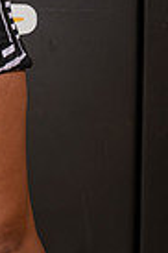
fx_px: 2891
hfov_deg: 3.3
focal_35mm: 412
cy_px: -153
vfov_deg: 5.0
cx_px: -58
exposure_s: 1/125
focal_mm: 125
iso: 100
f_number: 9
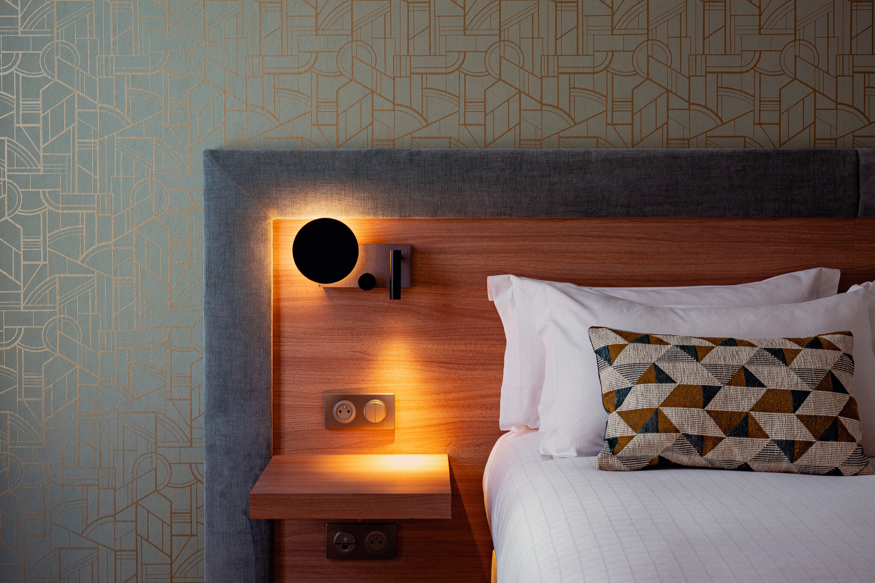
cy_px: 292
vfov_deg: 31.9
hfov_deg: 46.4
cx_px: 438
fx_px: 1021
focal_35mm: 42
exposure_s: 1/5
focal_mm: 42
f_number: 11
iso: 100
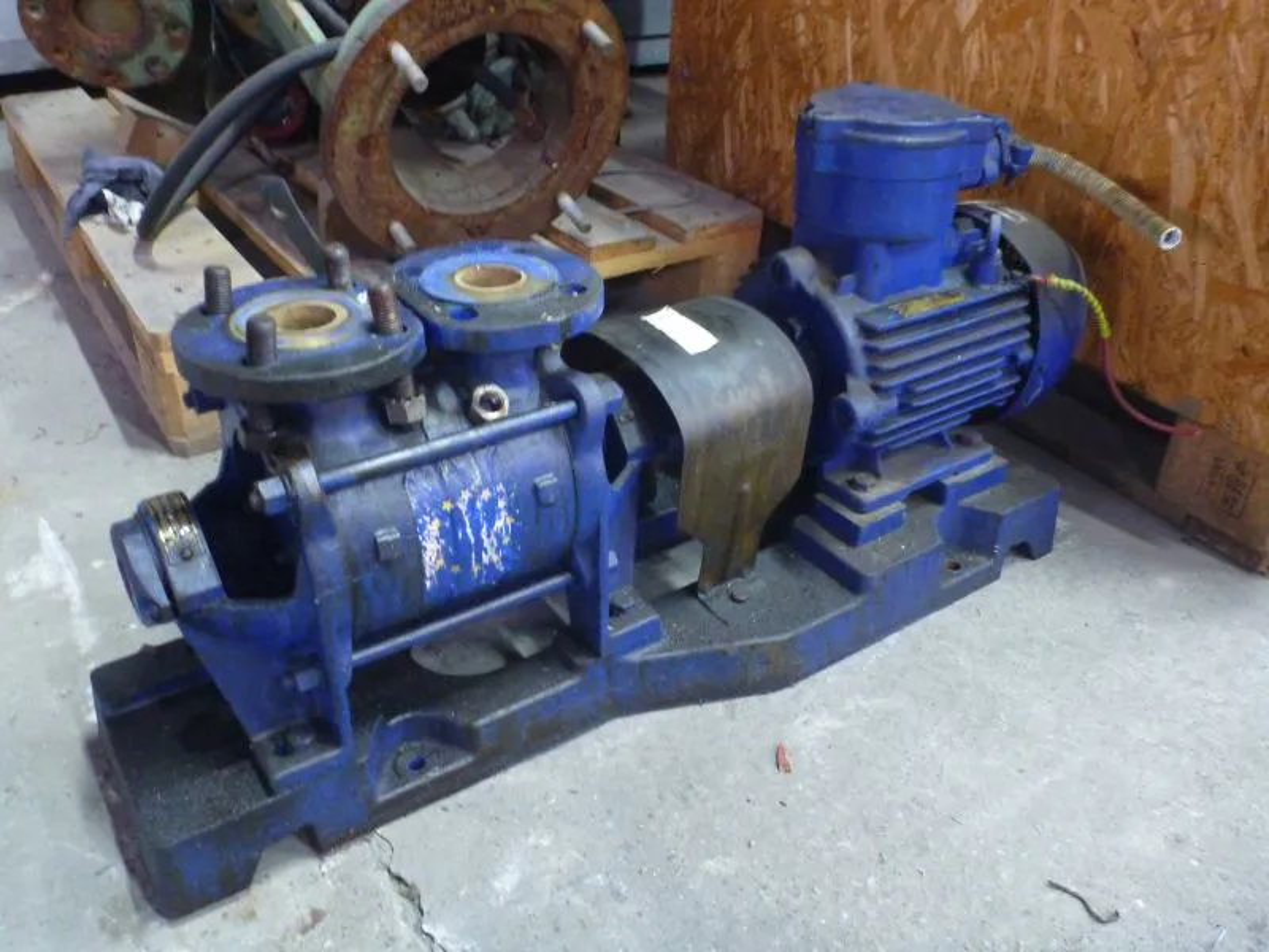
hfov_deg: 63.4
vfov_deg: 49.7
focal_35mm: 28
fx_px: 1026
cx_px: 634
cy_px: 476
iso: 640
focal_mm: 4.9
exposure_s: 1/4
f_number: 3.3
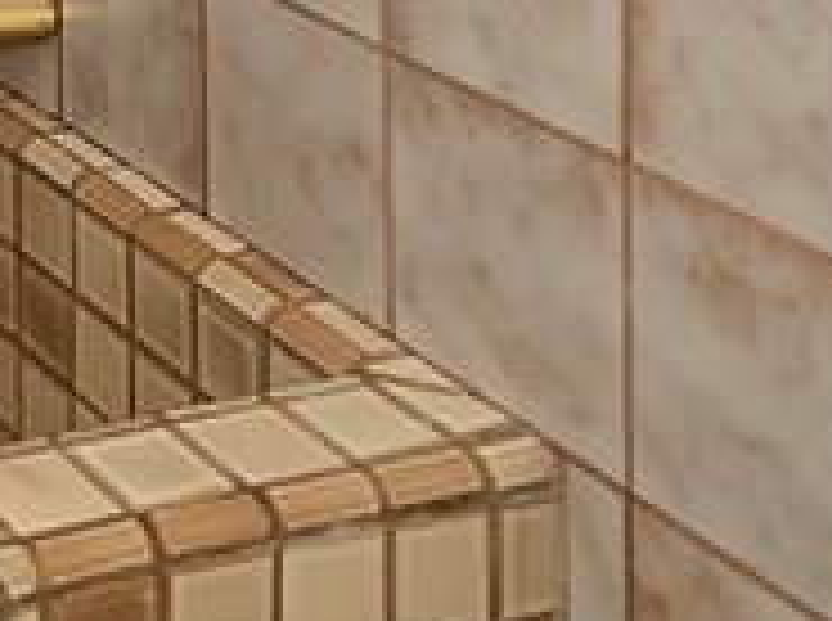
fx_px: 1919
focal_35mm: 80
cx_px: -540
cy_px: -587
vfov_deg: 15.2
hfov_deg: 19.8
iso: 400
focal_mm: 10
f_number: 8
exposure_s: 1/30
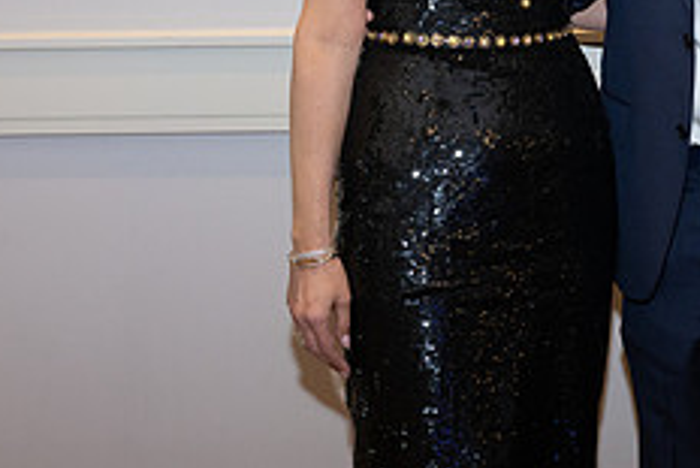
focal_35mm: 95
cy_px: -59
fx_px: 1848
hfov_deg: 20.3
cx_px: 806
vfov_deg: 14.1
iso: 800
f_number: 5.6
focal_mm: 38
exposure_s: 1/100
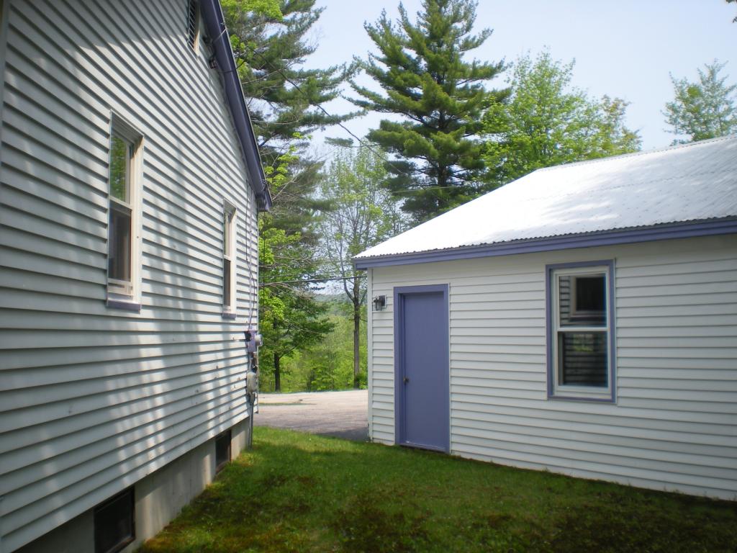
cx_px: 368
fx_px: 809
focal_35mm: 38
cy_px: 276
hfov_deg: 49.0
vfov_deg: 37.7
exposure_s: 1/298
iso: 64
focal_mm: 6.3
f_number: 4.6
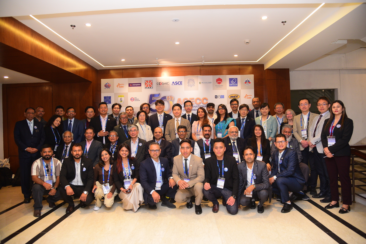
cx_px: 183
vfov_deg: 53.2
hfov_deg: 73.7
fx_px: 244
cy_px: 122
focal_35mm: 24
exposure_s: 1/160
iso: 1250
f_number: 4
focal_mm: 24
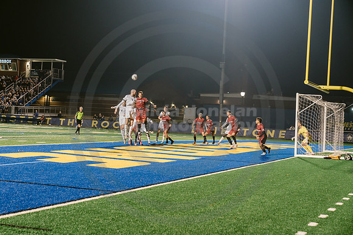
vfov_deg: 19.5
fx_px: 687
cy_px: 118
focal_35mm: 70
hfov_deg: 28.8
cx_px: 176
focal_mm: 70
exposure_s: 1/200
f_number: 4.5
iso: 2500
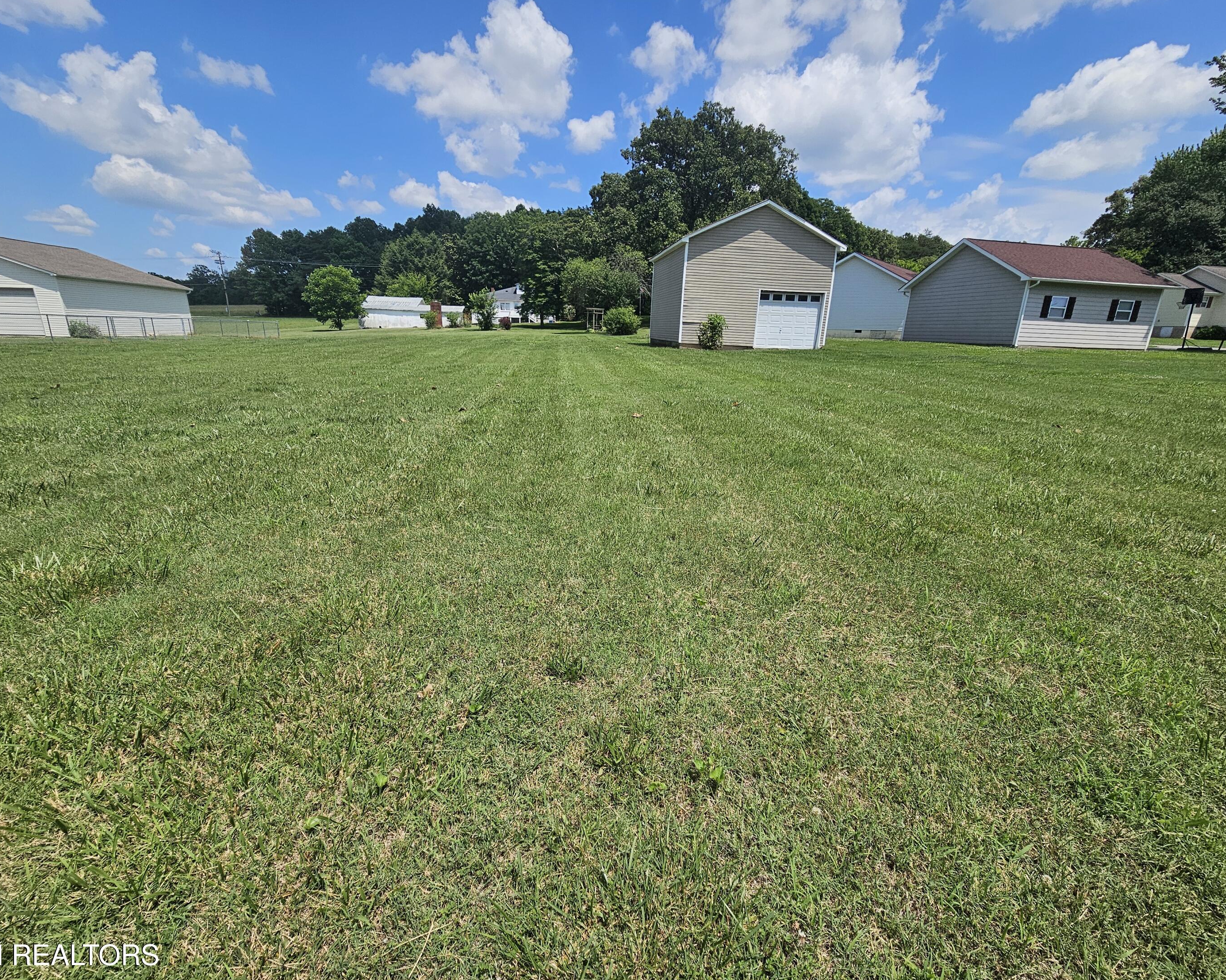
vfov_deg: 88.0
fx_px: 508
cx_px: 621
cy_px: 495
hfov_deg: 100.7
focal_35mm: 14
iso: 50
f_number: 2.2
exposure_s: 1/3273
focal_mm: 2.2
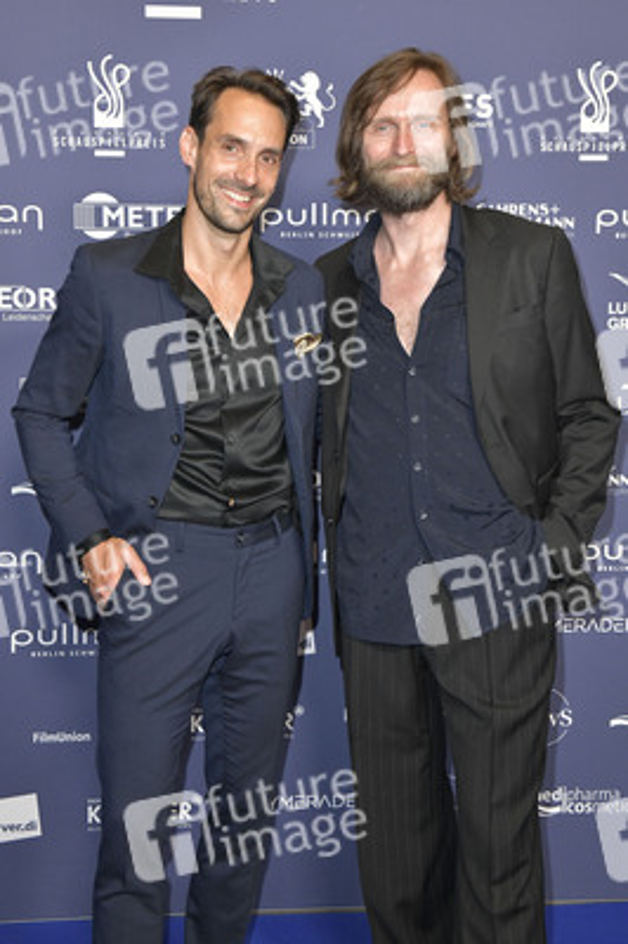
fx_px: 1153
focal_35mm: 44
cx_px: 314
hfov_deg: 30.5
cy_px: 472
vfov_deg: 44.5
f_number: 6.3
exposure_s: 1/250
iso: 2000
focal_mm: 44
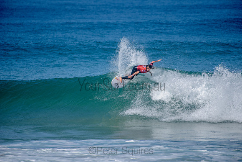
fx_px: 3362
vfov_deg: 2.8
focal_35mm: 500
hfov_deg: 4.1
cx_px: 121
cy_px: 81
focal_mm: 500
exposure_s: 1/2000
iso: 160
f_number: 5.6
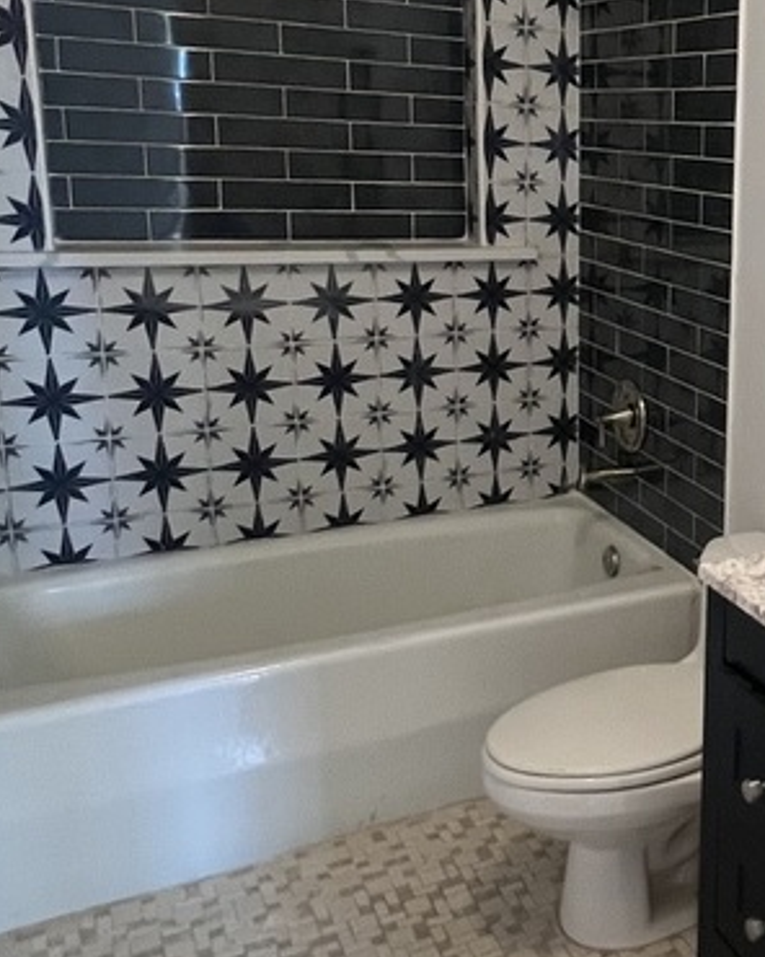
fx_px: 1047
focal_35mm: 37
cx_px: 827
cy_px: 375
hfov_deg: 34.9
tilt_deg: -11.2
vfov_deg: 48.7
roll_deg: -3.6
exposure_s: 1/60
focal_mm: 1.57
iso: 320
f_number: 1.8
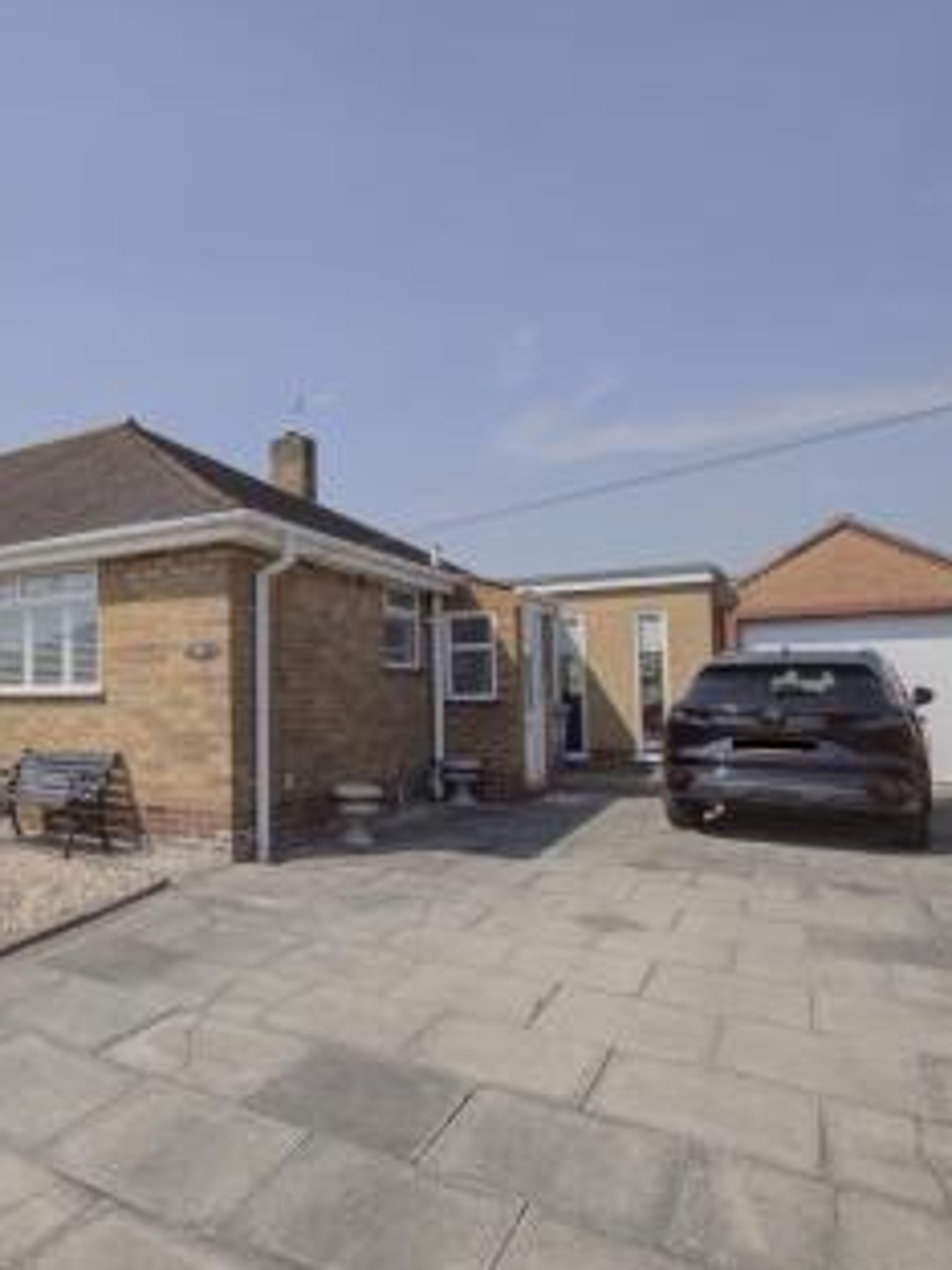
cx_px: 142
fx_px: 807
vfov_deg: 76.4
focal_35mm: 22
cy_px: 633
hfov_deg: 55.1
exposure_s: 1/1250
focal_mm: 10
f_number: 8
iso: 400
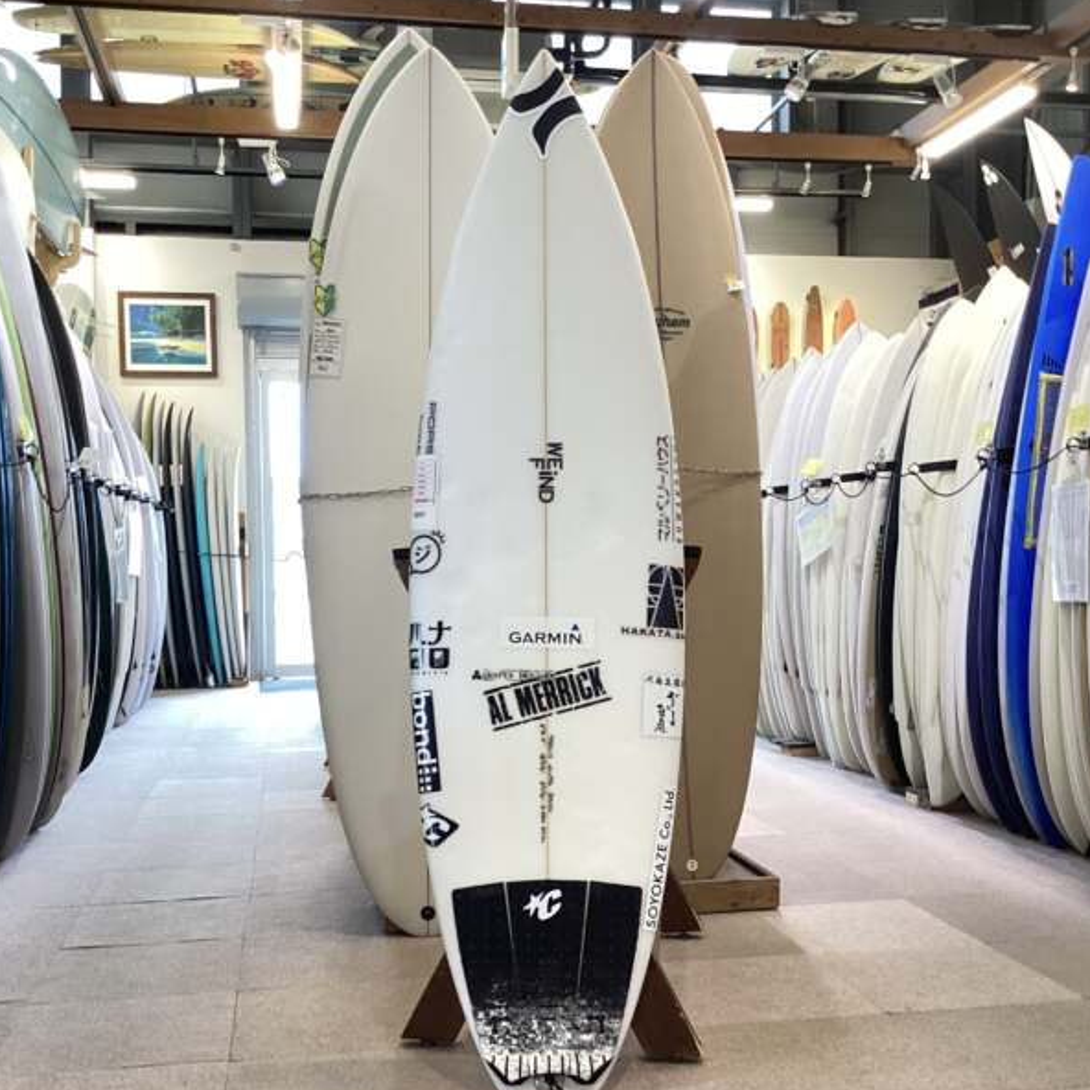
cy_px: 609
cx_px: 543
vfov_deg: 44.8
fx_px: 1318
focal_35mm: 37
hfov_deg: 44.9
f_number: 2.4
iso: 80
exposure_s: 1/50
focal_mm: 3.3
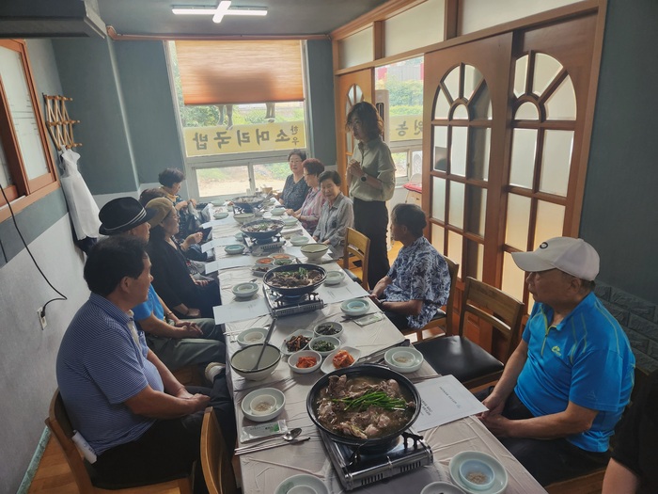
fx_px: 437
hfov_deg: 73.9
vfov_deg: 58.9
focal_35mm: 23
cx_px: 329
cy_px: 247
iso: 125
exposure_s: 1/182
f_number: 1.8
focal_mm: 5.4
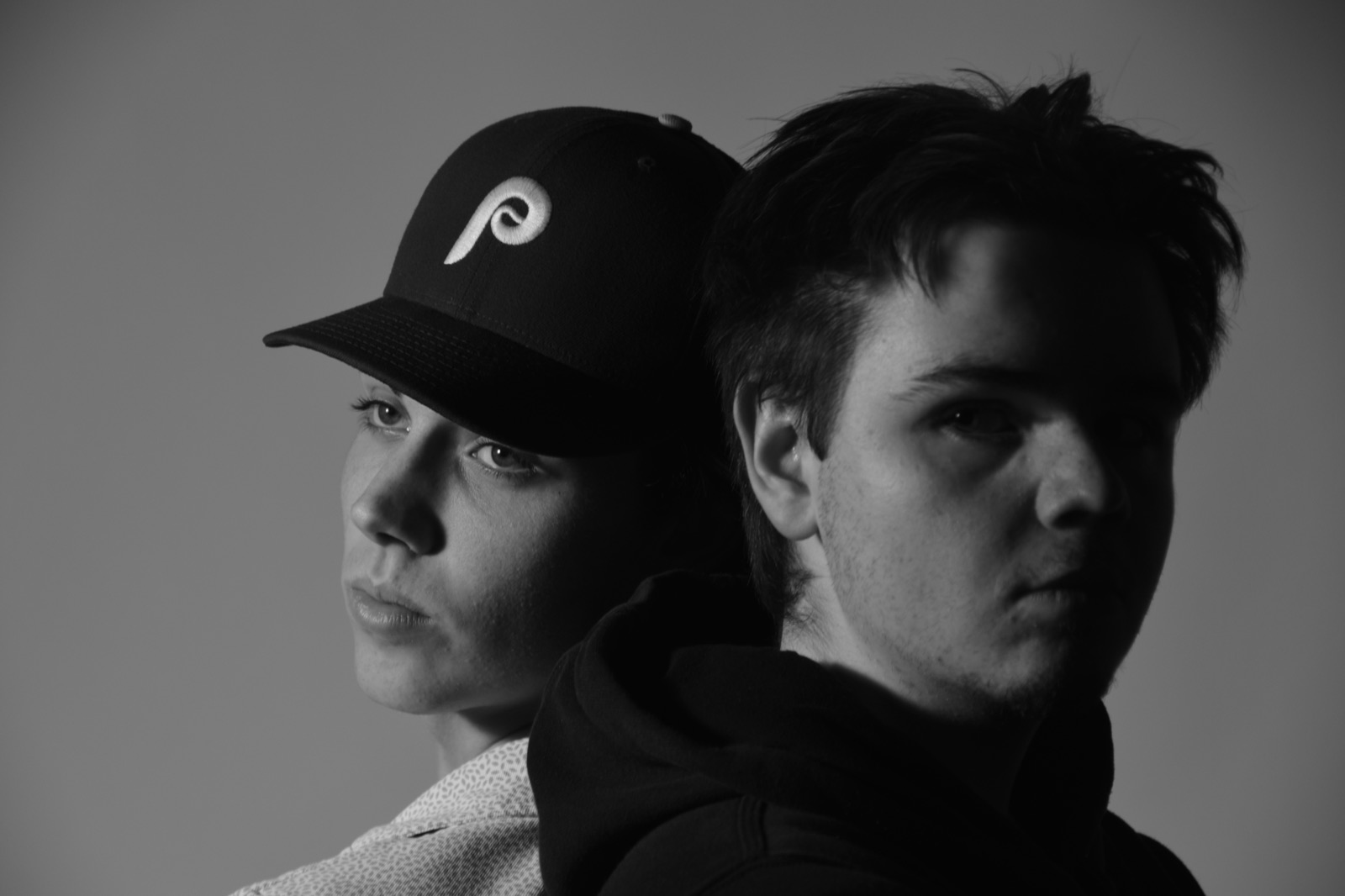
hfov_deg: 14.4
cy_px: 448
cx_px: 672
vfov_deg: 9.6
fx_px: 5323
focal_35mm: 142
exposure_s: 1/20
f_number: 5.6
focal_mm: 95
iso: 100
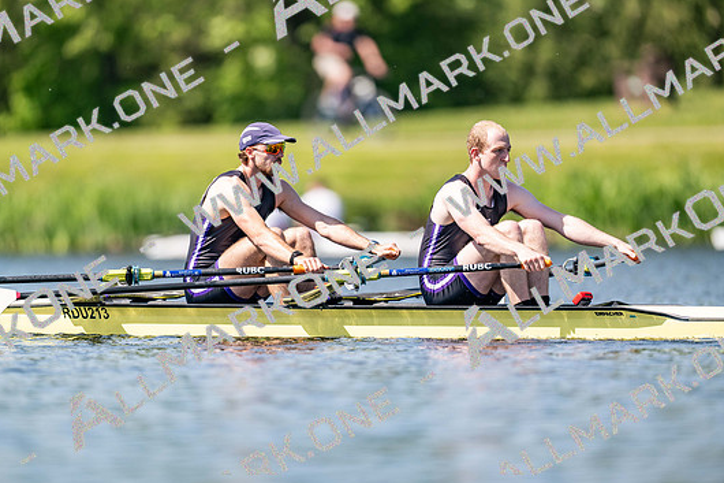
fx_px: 13208
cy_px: 240
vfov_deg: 2.1
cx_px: 347
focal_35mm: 657
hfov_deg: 3.1
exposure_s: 1/2500
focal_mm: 600
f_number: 4
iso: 360
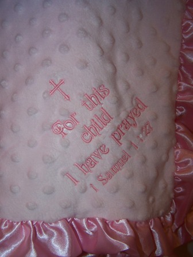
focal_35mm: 38
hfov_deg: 37.7
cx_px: 96
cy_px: 128
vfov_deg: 49.0
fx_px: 282
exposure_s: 1/60
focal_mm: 6.3
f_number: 2.8
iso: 80
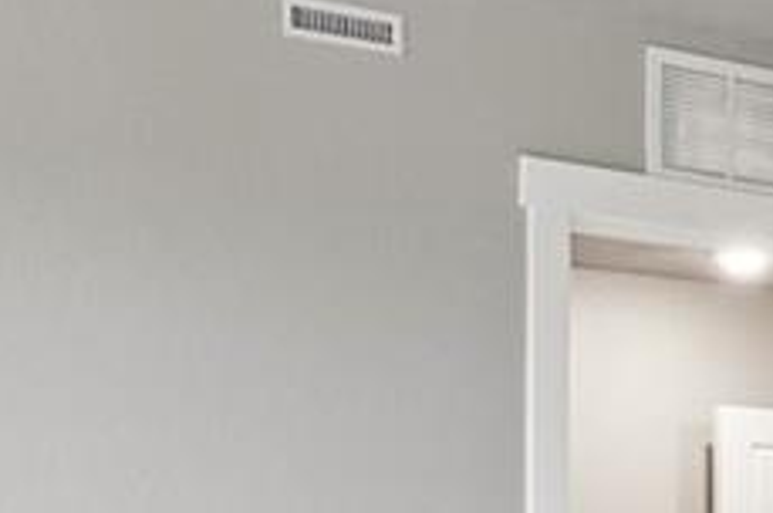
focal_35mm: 105
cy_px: 702
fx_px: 2251
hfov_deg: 19.0
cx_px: 746
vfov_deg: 12.5
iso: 400
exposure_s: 1/20
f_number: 8
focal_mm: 10
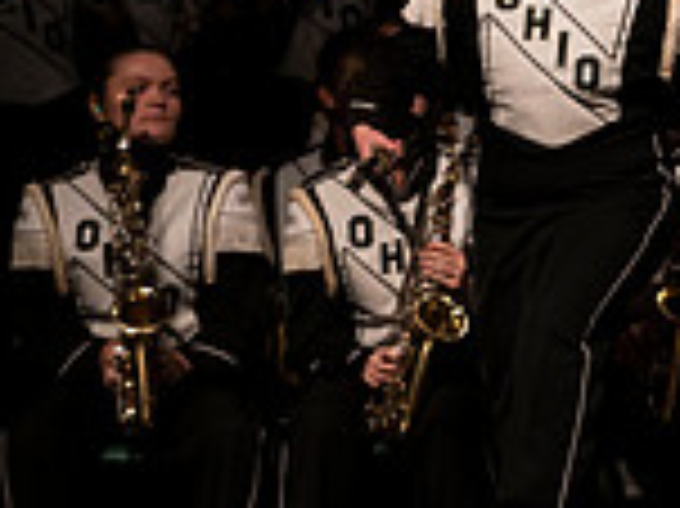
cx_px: 1139
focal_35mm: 738
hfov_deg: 2.7
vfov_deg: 2.0
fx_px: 14486
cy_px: 81
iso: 2500
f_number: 2.8
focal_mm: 200
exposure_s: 1/500
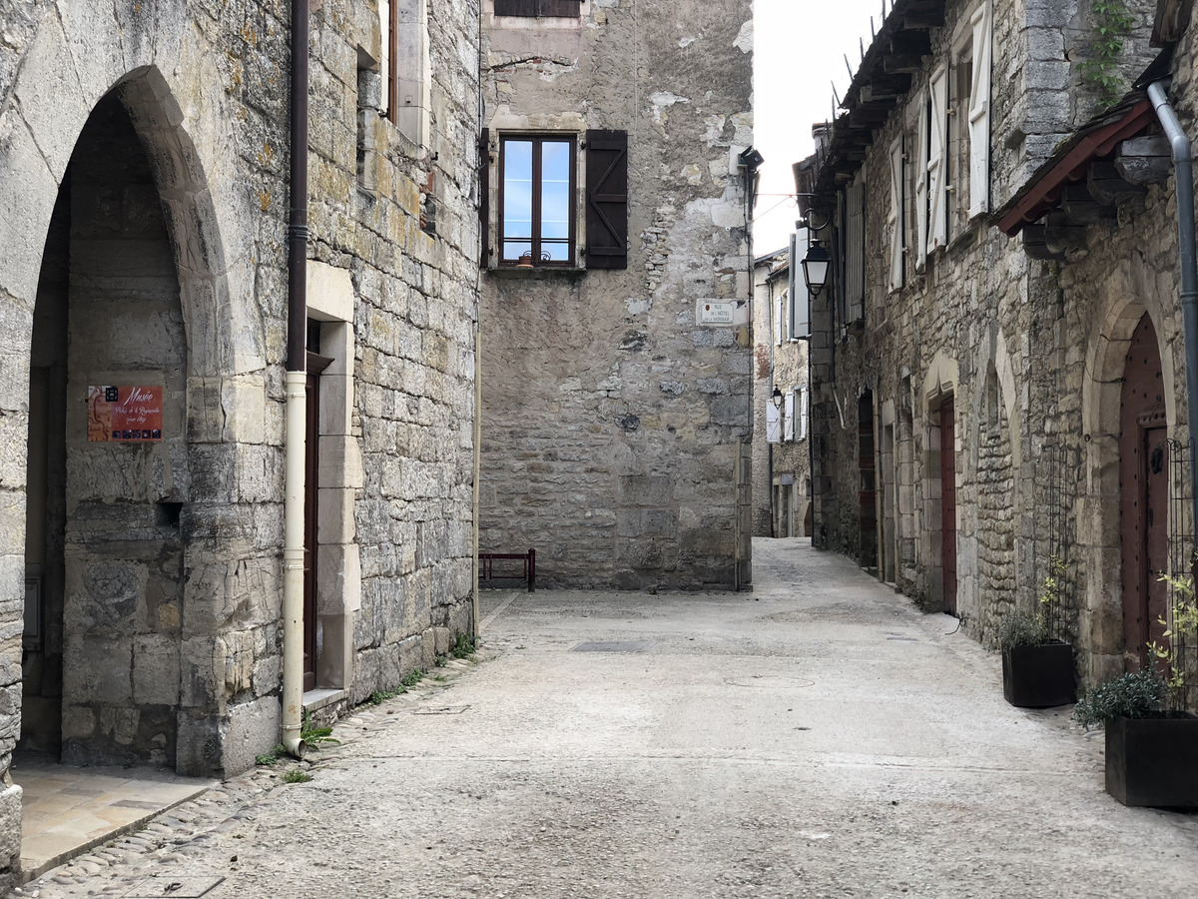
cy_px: 450
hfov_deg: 36.8
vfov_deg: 28.0
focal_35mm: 52
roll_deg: +1.1
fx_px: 1800
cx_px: 599
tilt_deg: +2.0
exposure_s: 1/100
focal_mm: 6
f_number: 2.4
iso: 20
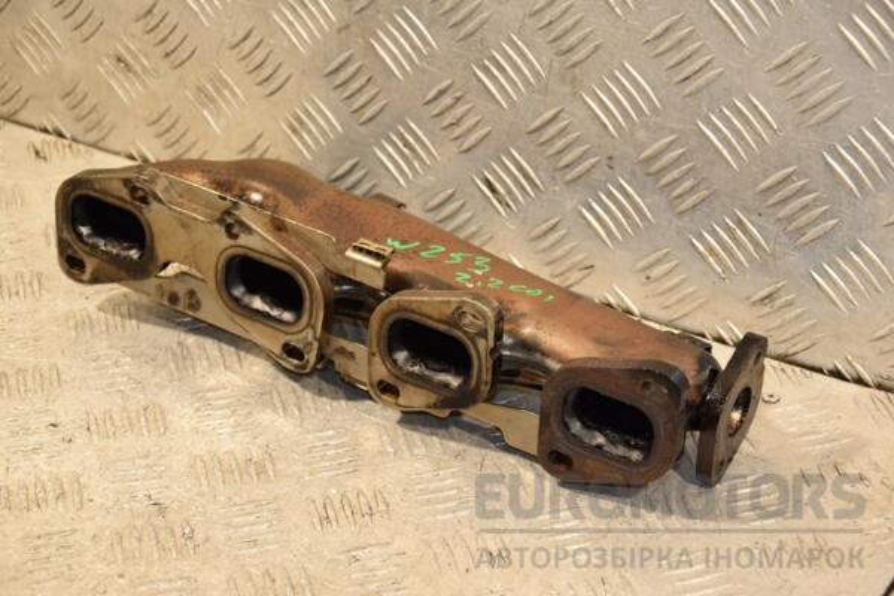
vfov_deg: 15.7
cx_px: 447
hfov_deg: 23.4
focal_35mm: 87
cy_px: 298
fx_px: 2160
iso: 800
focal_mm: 58
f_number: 5
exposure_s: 1/160
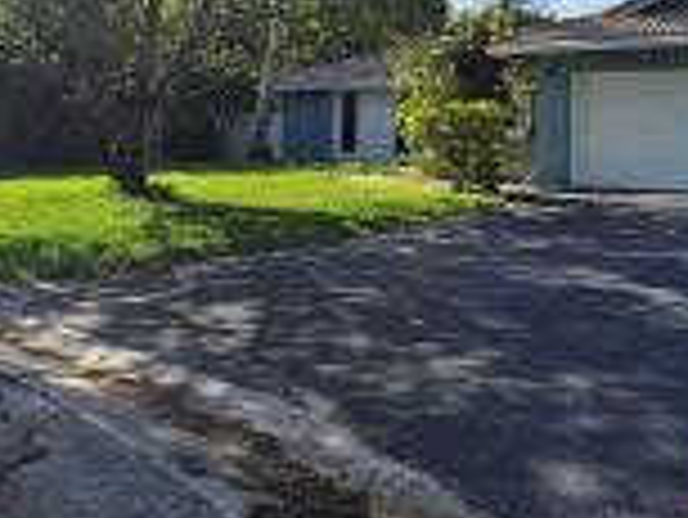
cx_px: 495
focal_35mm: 34
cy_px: 90
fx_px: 676
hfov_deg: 52.1
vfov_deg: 39.9
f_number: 2.2
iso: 50
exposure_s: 1/2365
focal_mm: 2.2
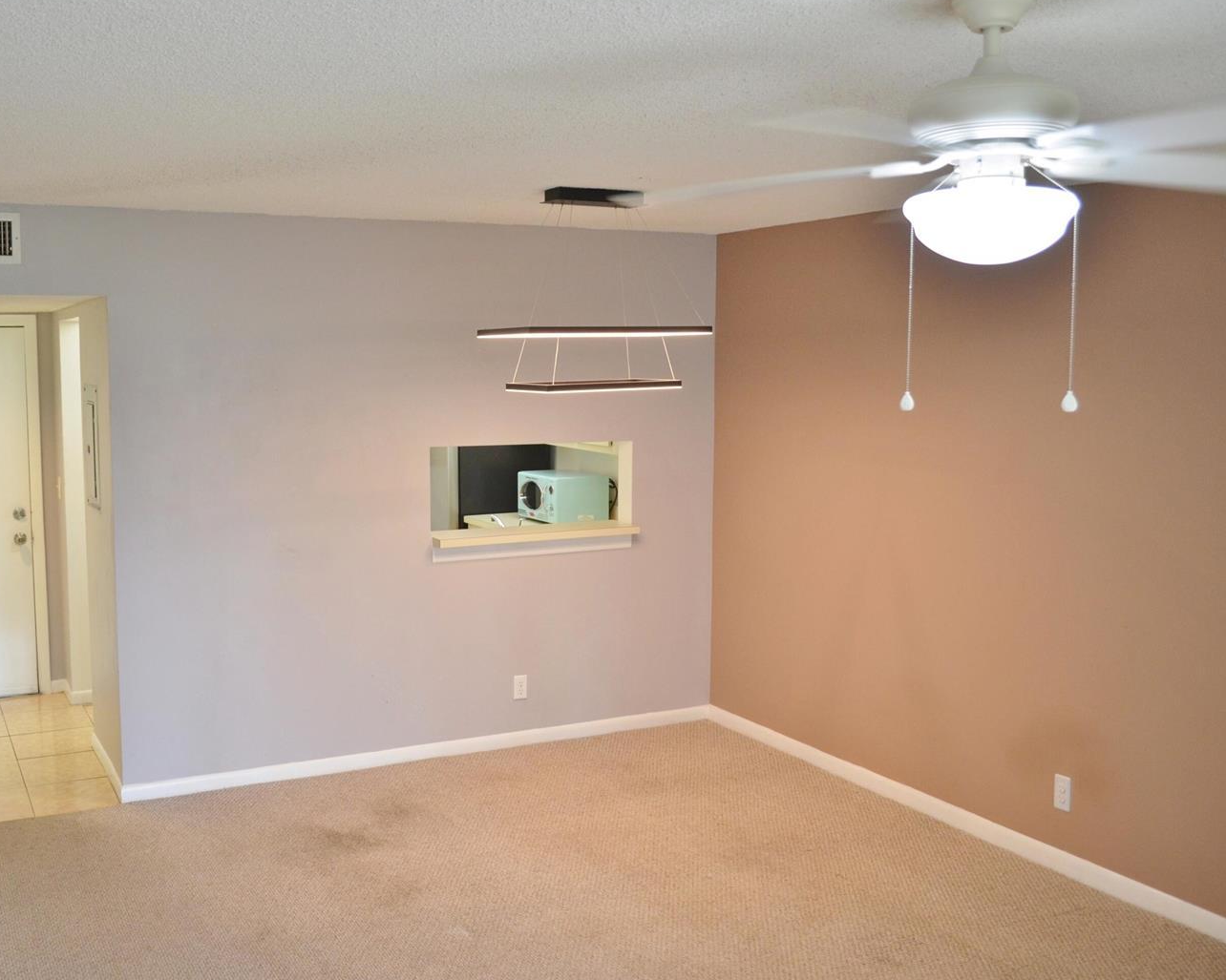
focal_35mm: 35
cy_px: 478
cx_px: 478
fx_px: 1270
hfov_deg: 51.1
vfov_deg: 42.2
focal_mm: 20
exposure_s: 1/60
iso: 800
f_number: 4
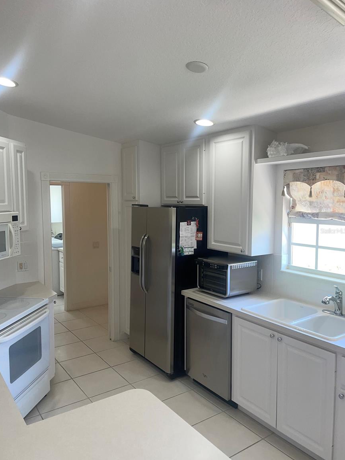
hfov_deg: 51.4
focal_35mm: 27
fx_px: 359
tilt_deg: -4.2
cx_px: 170
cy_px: 231
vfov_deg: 65.3
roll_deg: +0.7
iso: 50
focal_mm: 4.2
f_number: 1.6
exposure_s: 1/120
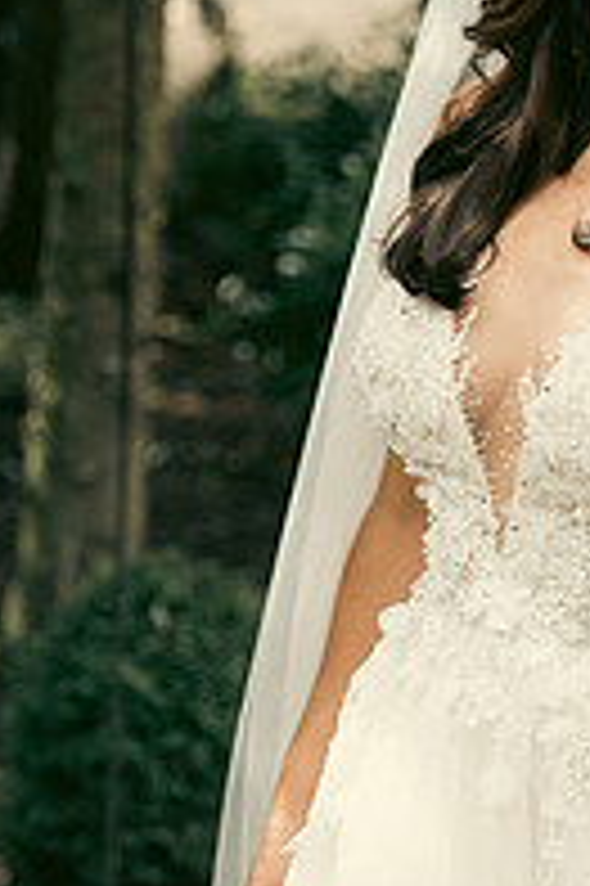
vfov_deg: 12.8
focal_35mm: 160
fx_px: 3940
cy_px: 445
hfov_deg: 8.5
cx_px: 518
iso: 400
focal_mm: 70
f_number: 3.5
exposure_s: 1/200
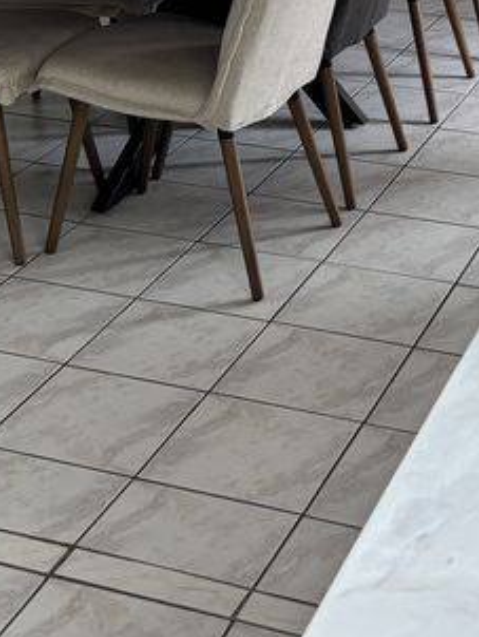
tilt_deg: -7.2
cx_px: 293
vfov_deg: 20.3
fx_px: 1584
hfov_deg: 17.2
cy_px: -245
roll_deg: +0.2
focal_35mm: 86
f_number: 1.6
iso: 125
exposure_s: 1/121
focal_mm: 5.96
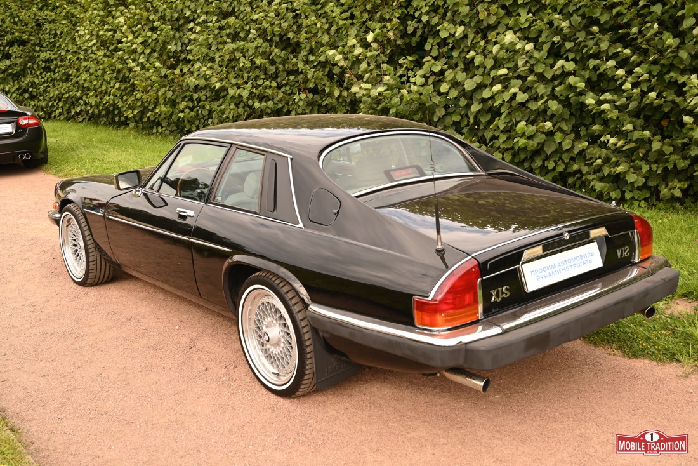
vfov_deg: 35.1
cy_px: 233
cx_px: 349
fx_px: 737
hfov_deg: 50.7
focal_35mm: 38
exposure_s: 1/250
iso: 200
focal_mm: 38
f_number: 5.6
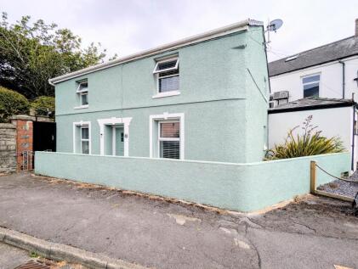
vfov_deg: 78.2
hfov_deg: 94.4
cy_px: 134
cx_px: 179
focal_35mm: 16
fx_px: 166
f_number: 2.2
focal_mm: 2.35
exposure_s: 1/2114
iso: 50
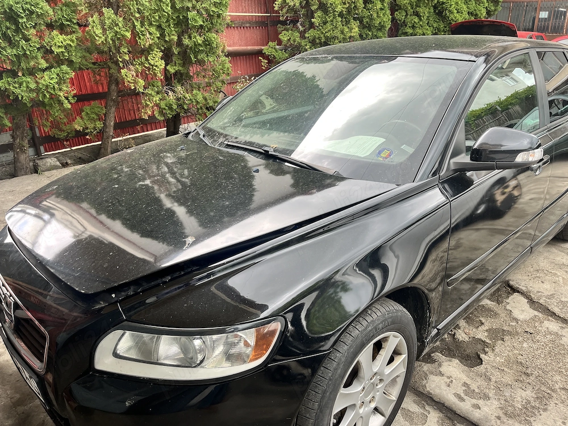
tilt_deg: -22.6
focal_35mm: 26
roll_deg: +1.9
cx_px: 284
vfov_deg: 53.1
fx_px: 427
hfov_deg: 67.3
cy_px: 213
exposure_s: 1/121
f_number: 1.6
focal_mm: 5.1
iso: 50
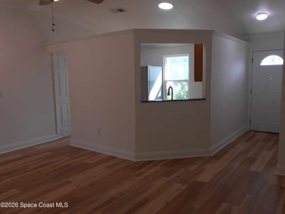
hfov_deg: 60.0
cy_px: 107
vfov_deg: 46.7
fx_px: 247
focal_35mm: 30
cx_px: 142
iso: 80
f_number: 3.8
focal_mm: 5.3
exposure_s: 1/40
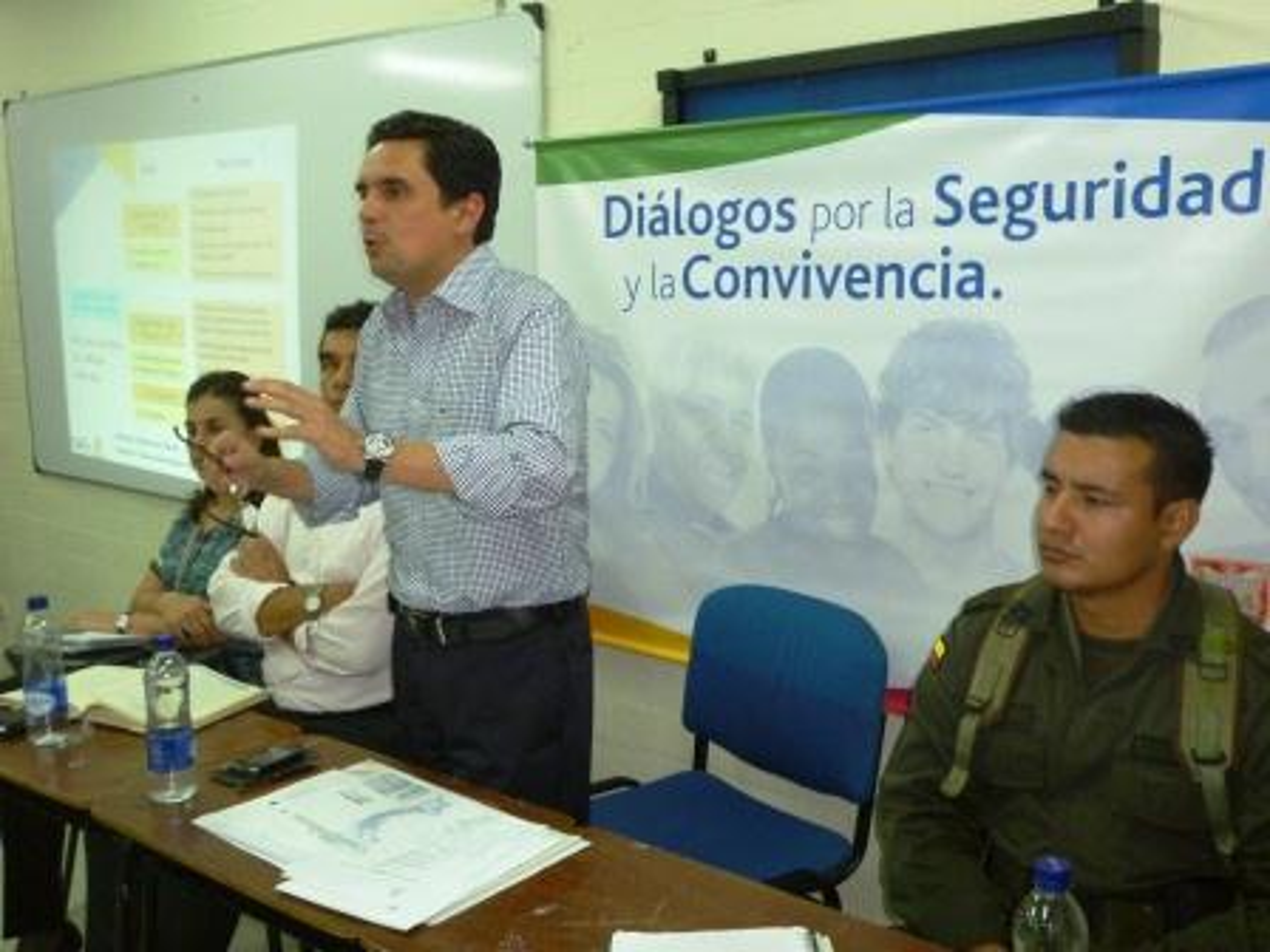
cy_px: 476
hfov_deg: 51.4
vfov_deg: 39.7
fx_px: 1321
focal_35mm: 36
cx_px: 635
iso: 400
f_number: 3.5
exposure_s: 1/60
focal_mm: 6.4
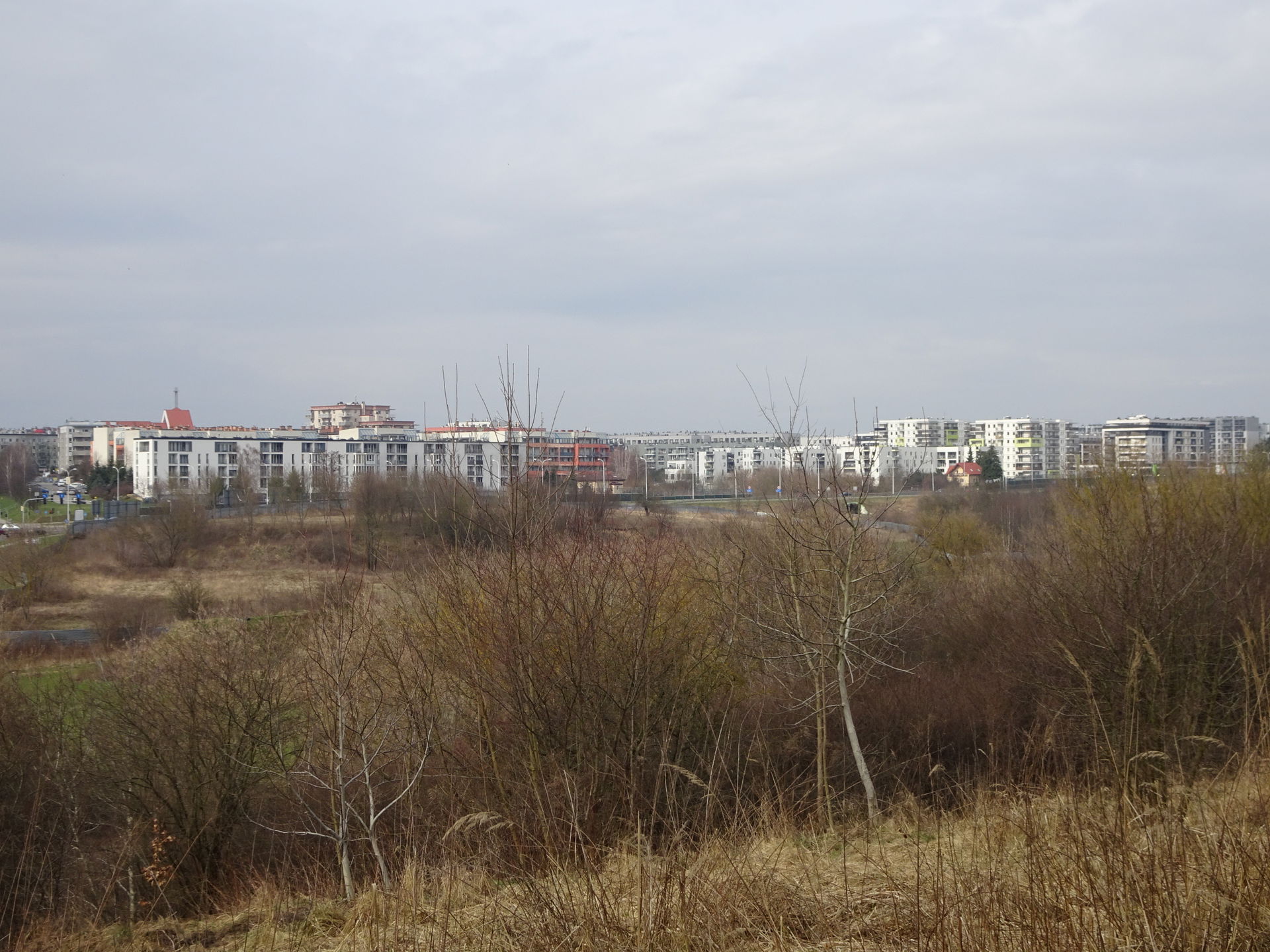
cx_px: 635
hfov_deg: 34.3
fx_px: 2055
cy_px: 476
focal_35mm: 56
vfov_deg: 26.1
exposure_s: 1/500
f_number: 4.5
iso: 80
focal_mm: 9.52
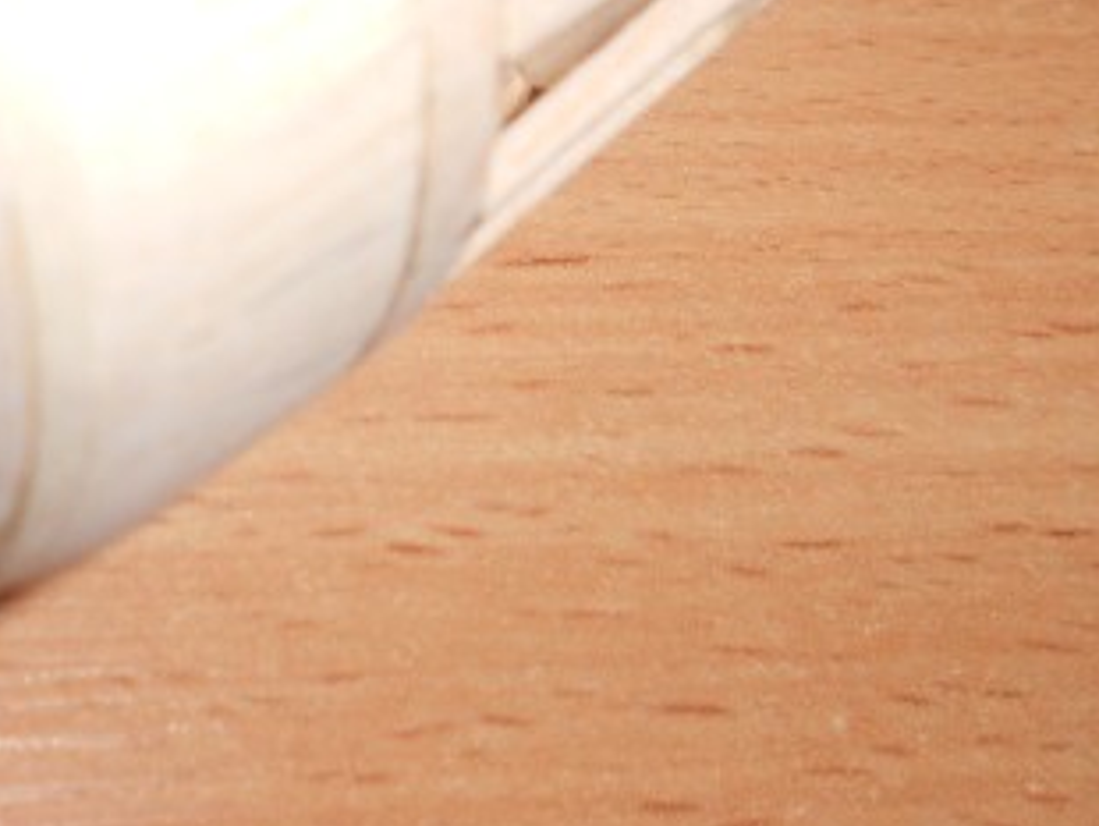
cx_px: 25
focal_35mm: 67
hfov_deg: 27.4
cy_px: -131
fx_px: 2129
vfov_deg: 20.7
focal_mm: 4.6
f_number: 8
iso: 80
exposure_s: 1/25
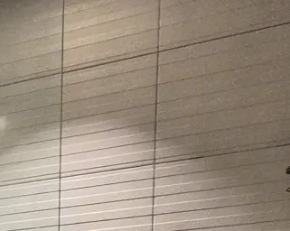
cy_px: 427
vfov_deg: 16.5
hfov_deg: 17.4
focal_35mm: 76
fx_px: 652
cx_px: -304
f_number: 2.2
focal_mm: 2.2
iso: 500
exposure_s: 1/60
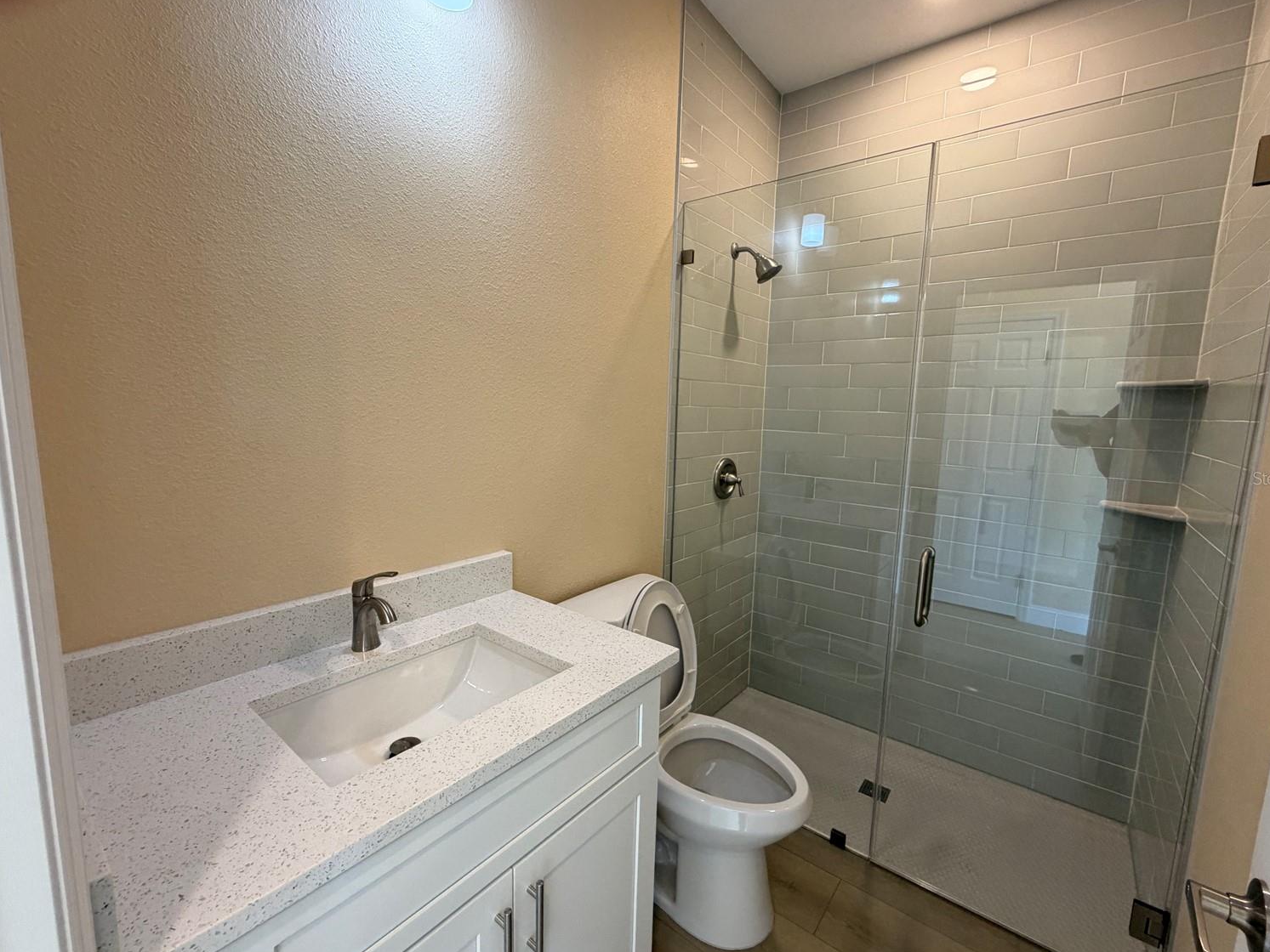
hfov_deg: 98.1
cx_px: 652
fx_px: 550
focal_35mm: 15
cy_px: 478
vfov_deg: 81.8
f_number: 2.2
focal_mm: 2.22
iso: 250
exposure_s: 1/120
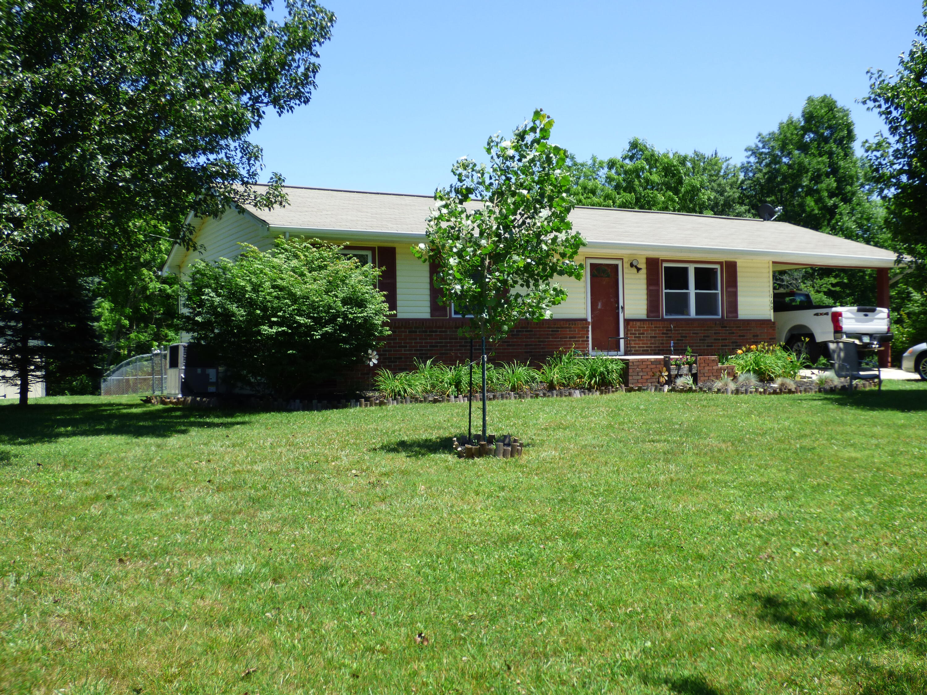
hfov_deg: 51.4
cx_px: 464
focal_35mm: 36
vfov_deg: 39.7
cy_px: 348
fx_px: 964
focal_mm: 6.18
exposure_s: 1/500
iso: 100
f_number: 3.4
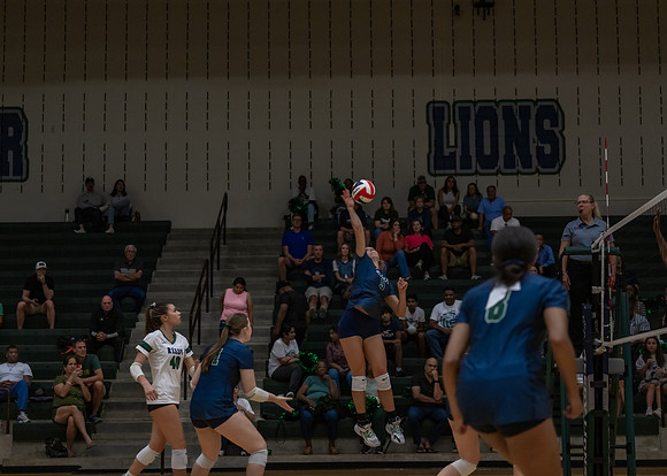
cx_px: 334
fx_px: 1389
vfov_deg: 19.4
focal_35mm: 73
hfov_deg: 27.0
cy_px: 238
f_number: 2.8
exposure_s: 1/1000
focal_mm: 70
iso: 2500
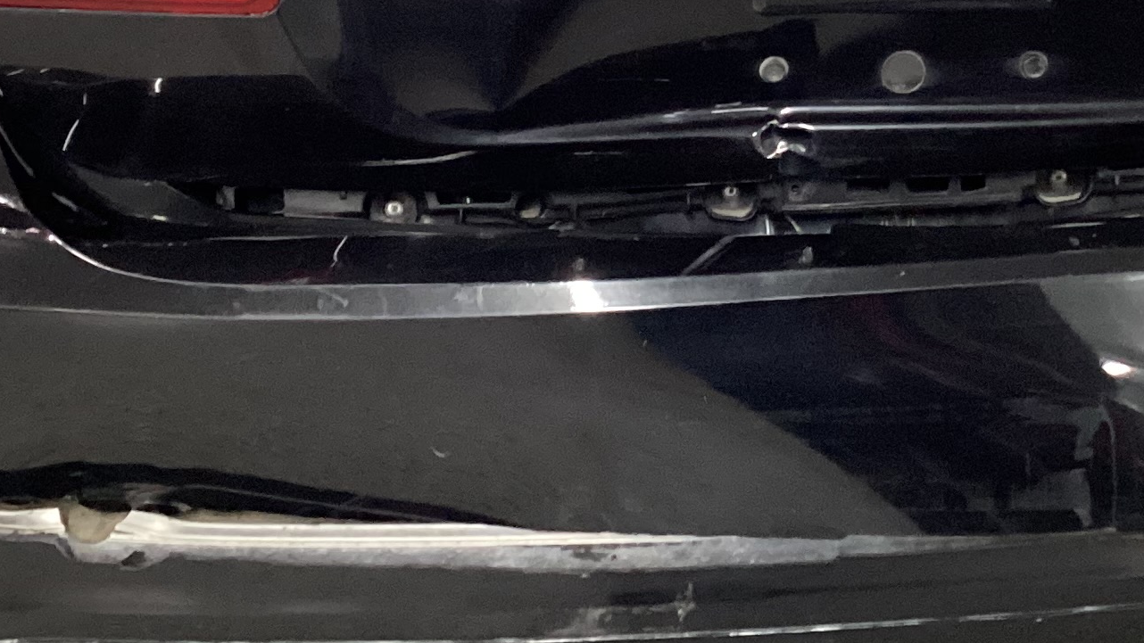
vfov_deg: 14.0
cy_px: 118
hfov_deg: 24.7
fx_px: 2609
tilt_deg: -28.8
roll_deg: +0.3
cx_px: 725
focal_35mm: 86
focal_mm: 3.3
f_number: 2.4
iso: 400
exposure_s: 1/25
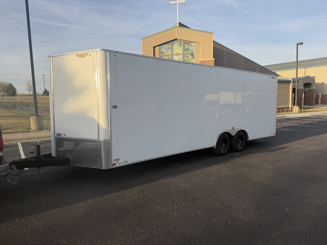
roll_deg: +1.8
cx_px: 164
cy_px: 122
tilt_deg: -5.0
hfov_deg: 71.6
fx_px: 227
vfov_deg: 56.8
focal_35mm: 24
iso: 80
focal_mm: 6.76
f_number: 1.78
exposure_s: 1/2169
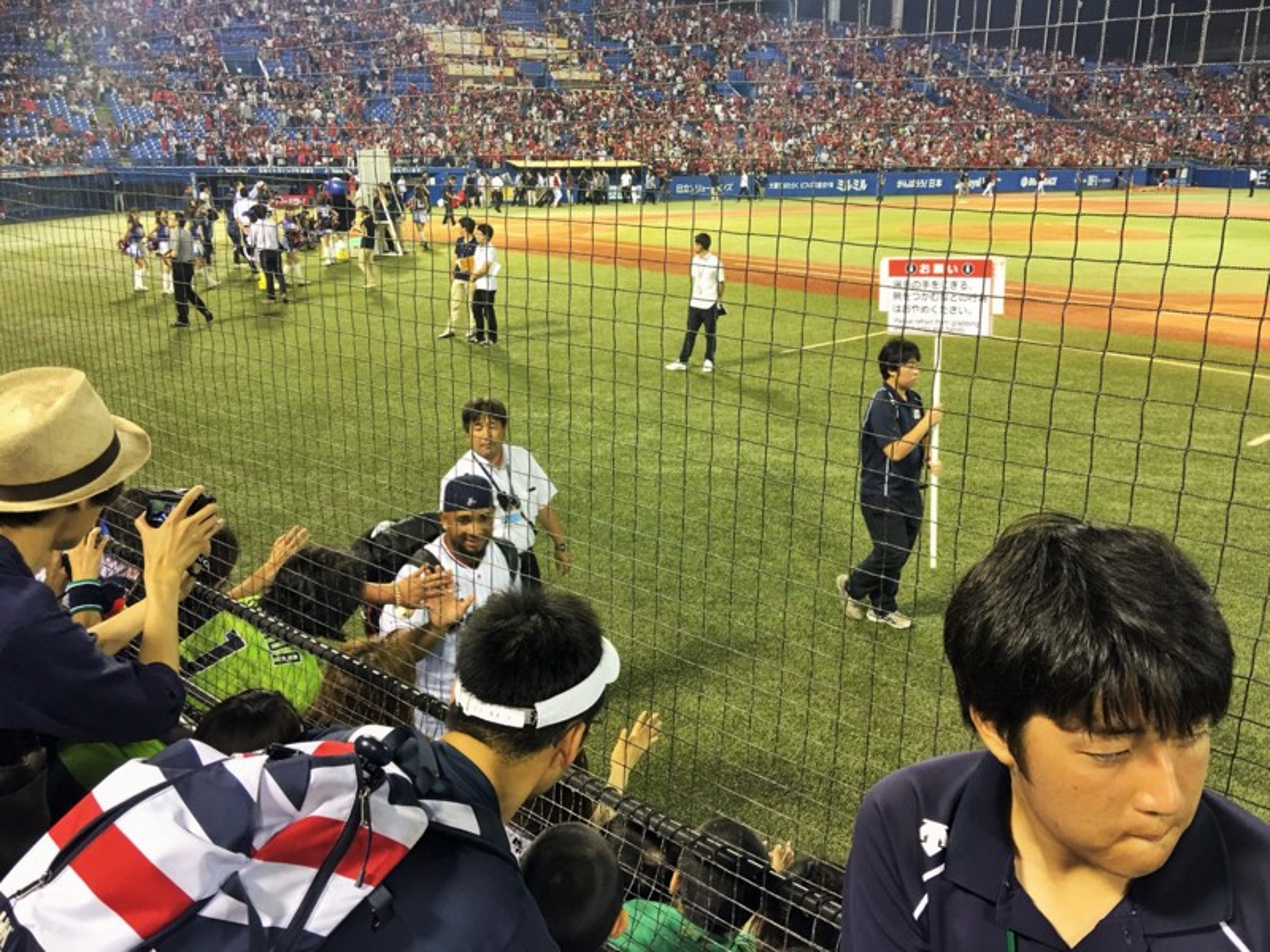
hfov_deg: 61.7
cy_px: 476
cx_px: 635
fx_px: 1064
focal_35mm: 29
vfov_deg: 48.2
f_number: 2.2
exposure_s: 1/30
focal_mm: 4.15
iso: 40
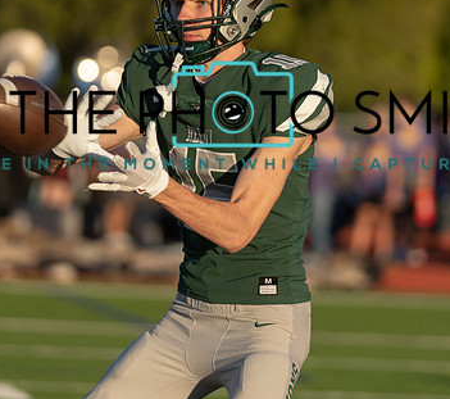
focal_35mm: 437
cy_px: 71
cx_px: 209
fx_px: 6072
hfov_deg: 4.2
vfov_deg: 3.8
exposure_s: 1/2000
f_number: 2.8
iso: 125
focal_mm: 179
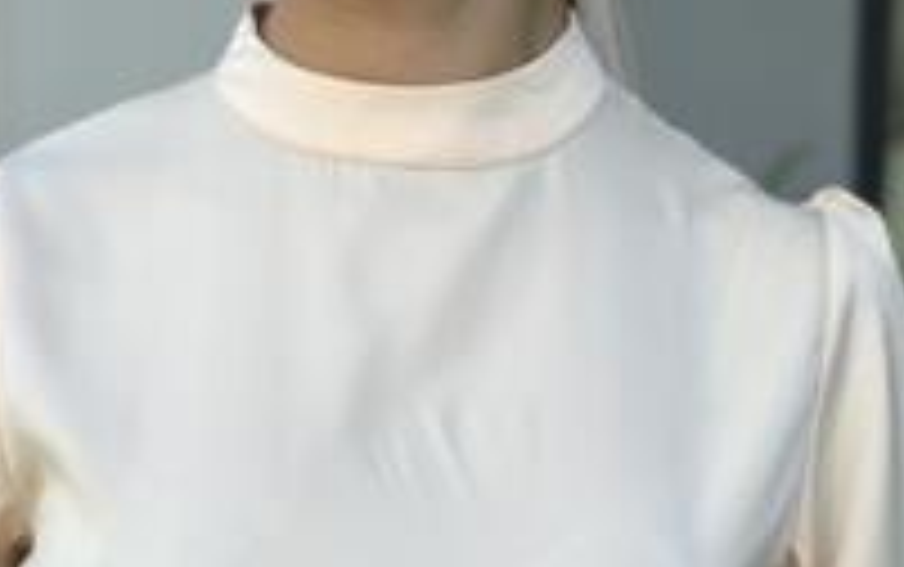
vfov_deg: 10.3
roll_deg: -0.5
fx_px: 3058
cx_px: 382
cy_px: 781
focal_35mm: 124
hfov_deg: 16.8
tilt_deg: -11.9
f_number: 2.8
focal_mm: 6.6
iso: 20
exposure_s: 1/147
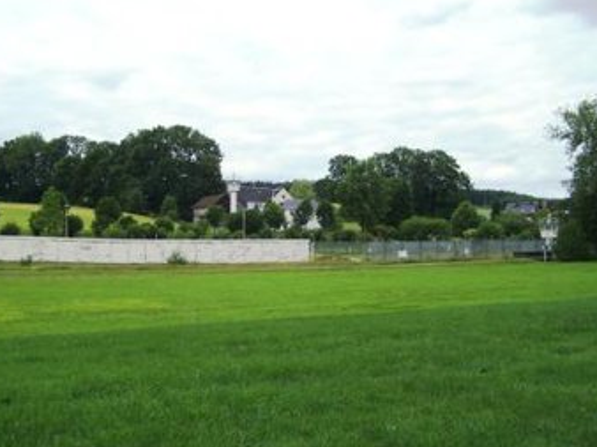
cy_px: 203
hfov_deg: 42.1
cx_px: 276
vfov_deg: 32.1
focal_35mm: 45
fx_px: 776
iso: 80
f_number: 2.8
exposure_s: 1/1000
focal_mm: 6.3
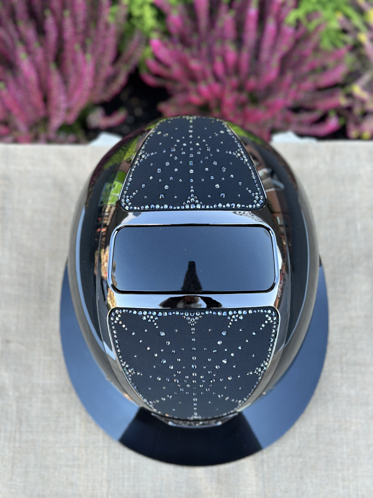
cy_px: 249
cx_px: 186
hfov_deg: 30.3
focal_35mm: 48
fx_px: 690
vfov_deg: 39.7
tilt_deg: -73.4
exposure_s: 1/122
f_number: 1.78
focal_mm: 6.86
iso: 80
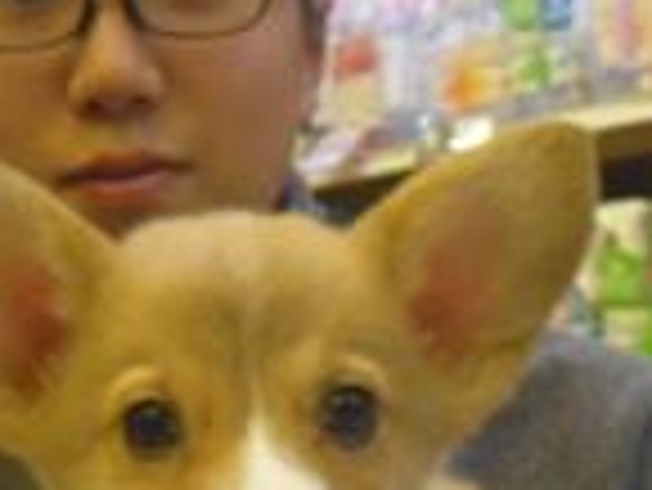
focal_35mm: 116
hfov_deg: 16.7
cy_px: 288
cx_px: 49
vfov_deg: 12.8
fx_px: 2187
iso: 500
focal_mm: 5.1
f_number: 3.9
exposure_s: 1/45
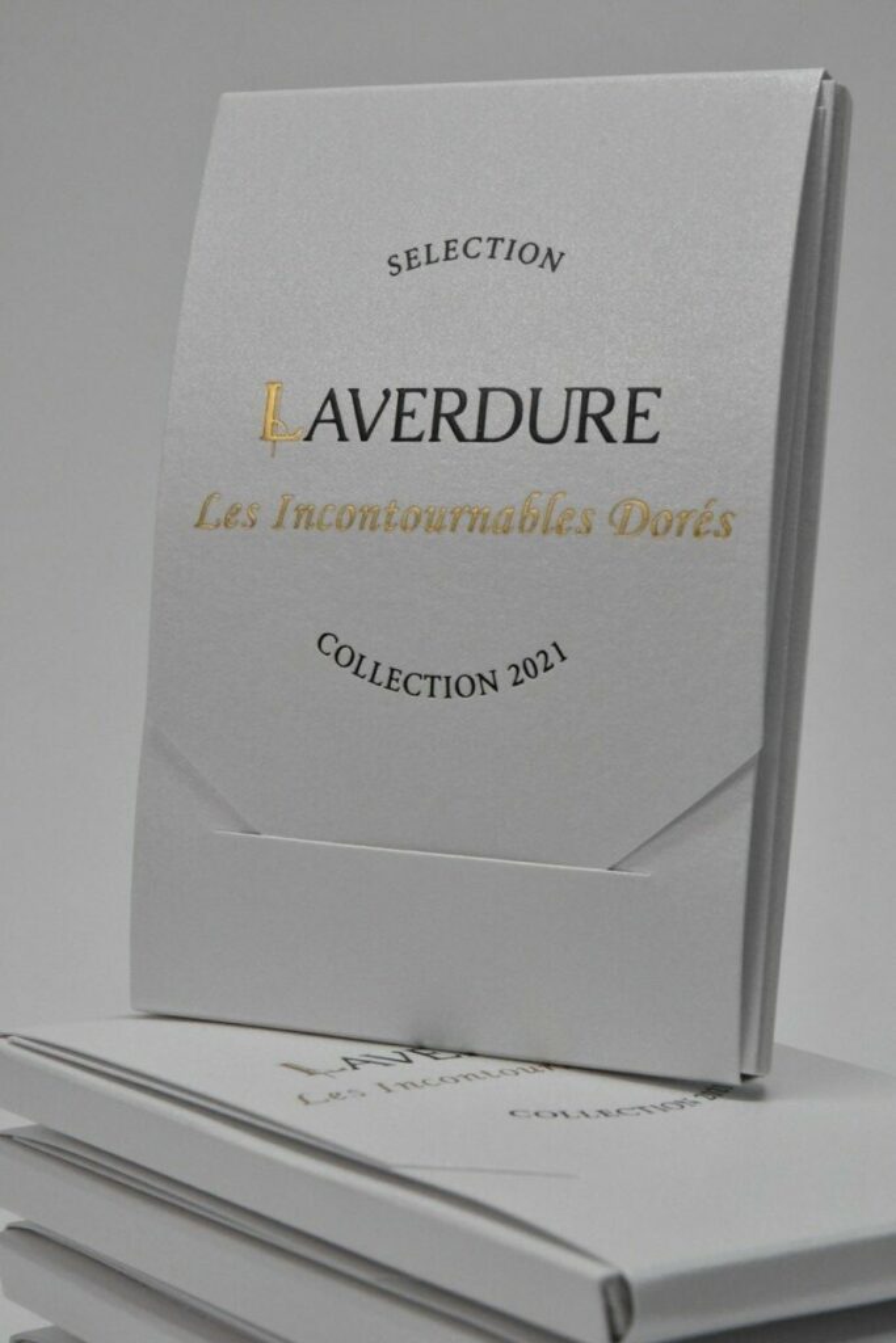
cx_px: 448
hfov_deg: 14.1
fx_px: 3620
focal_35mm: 97
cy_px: 672
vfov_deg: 21.0
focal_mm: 65
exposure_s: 1/200
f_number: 18
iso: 2500
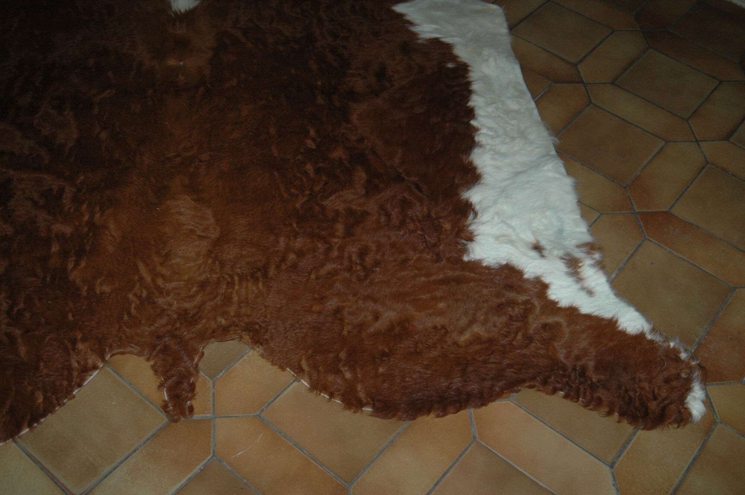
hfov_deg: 46.4
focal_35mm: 42
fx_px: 868
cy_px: 248
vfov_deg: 31.8
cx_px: 372
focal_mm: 28
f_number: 3.5
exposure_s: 1/60
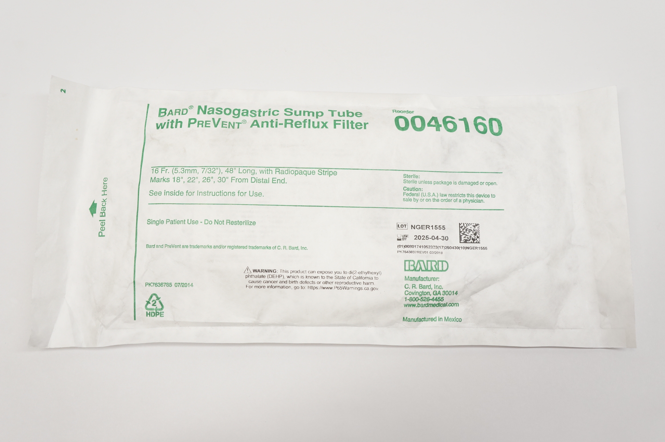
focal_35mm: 36
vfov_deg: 36.8
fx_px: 664
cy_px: 221
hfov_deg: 53.2
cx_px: 332
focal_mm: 24
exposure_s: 1/80
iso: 400
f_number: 6.3
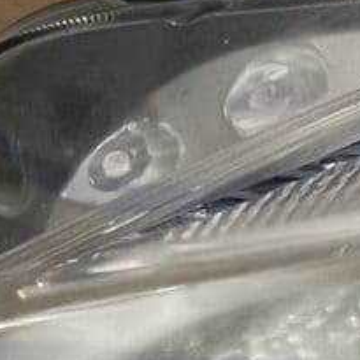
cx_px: 890
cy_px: 481
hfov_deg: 7.1
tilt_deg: -38.3
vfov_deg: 7.5
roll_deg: +1.3
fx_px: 2706
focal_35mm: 230
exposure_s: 1/50
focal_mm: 5.1
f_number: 1.6
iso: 80
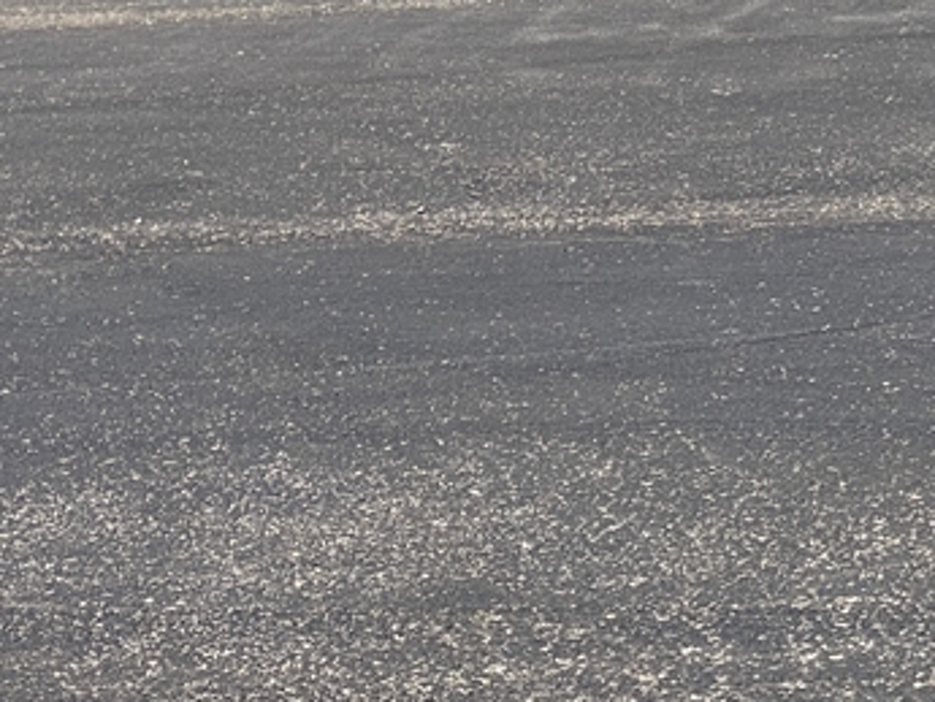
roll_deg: -0.3
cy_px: -144
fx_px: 4891
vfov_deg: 8.1
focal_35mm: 181
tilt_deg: -4.7
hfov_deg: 10.8
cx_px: 1011
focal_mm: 6
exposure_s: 1/1453
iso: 20
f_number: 2
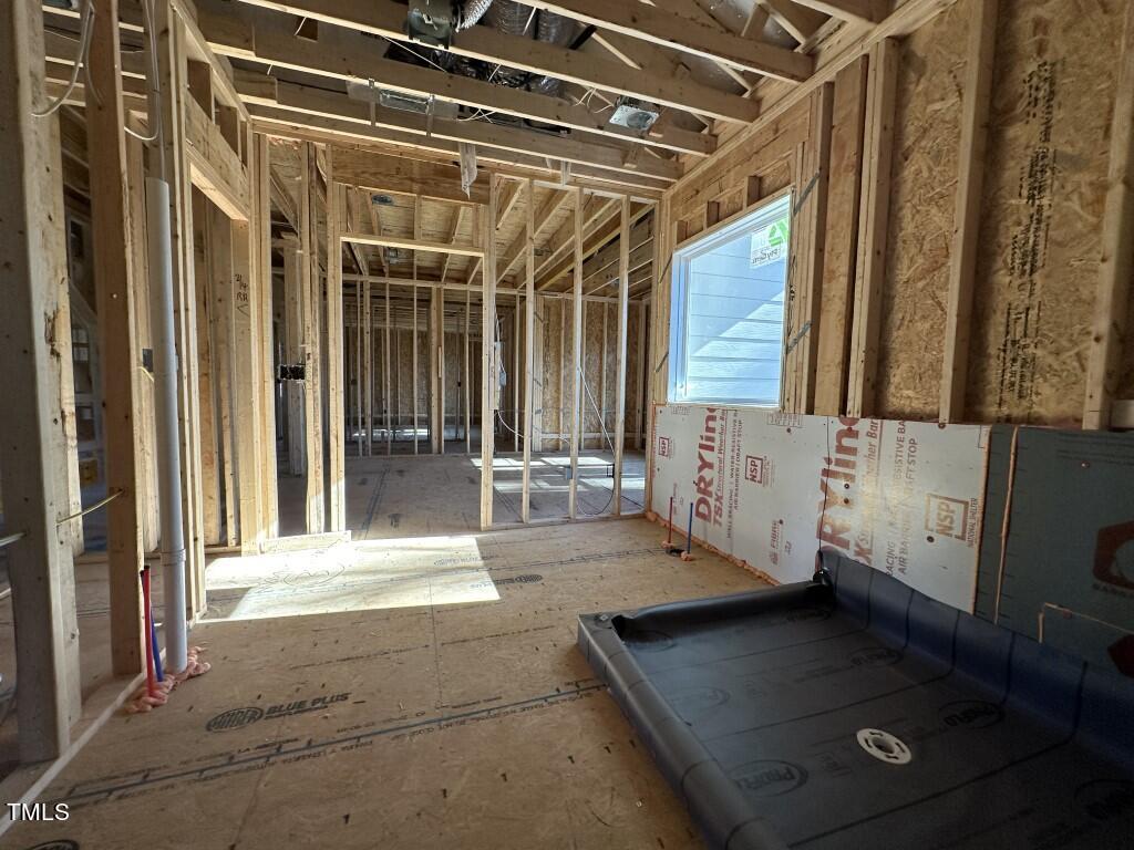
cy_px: 425
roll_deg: -0.7
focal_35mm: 14
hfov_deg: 102.1
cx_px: 567
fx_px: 459
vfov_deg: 85.7
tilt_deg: -4.1
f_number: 2.2
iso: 125
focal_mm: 2.22
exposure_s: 1/99
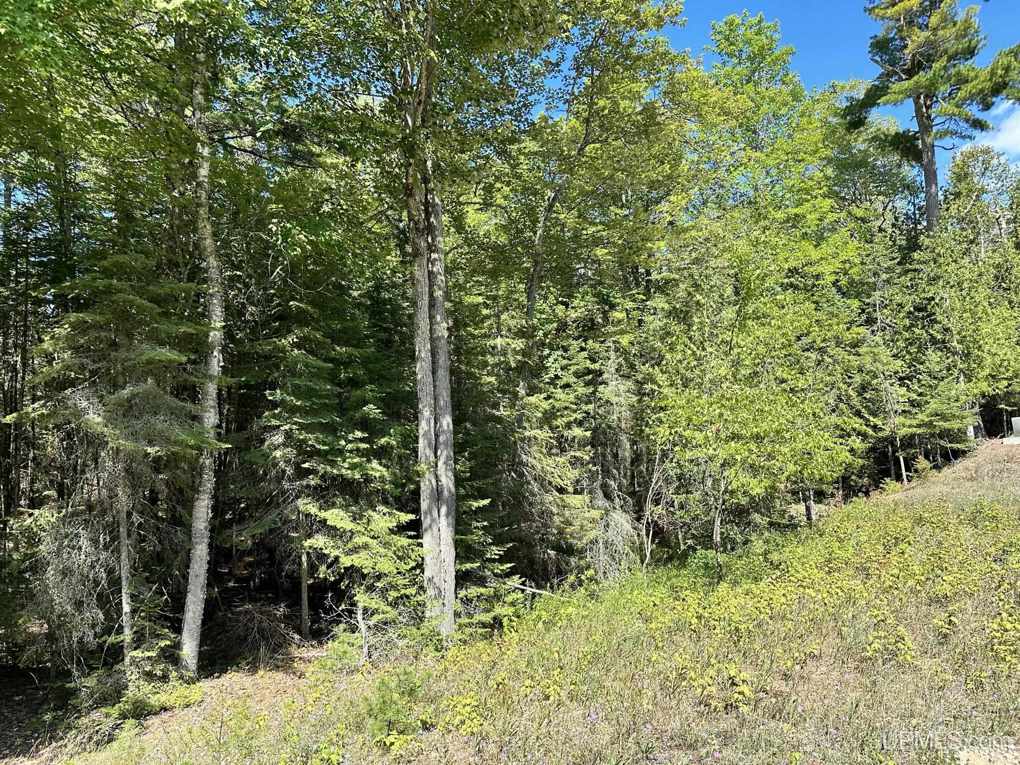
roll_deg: +1.9
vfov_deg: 56.8
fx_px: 707
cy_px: 382
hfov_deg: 71.6
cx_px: 510
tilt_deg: +4.8
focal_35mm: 24
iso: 80
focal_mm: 6.86
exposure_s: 1/1374
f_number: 1.78
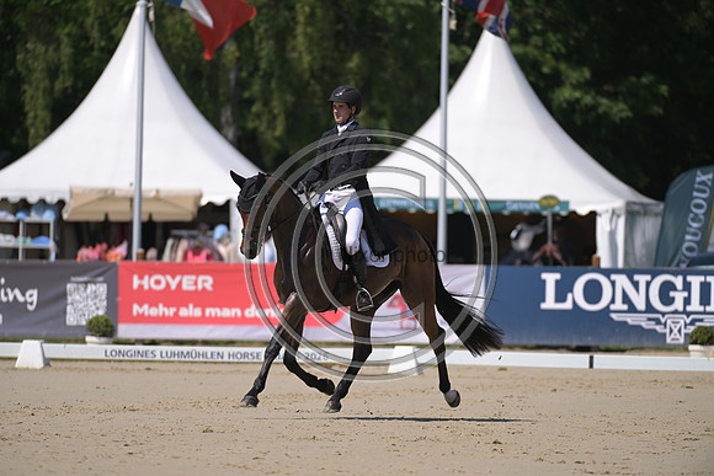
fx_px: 7935
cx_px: 357
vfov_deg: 3.4
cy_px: 238
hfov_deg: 5.2
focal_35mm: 400
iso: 160
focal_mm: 400
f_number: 5
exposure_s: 1/1250
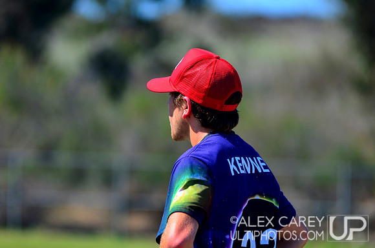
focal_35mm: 300
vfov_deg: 4.6
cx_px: 188
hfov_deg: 6.9
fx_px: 3118
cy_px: 124
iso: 200
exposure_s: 1/2500
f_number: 3.5
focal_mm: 200
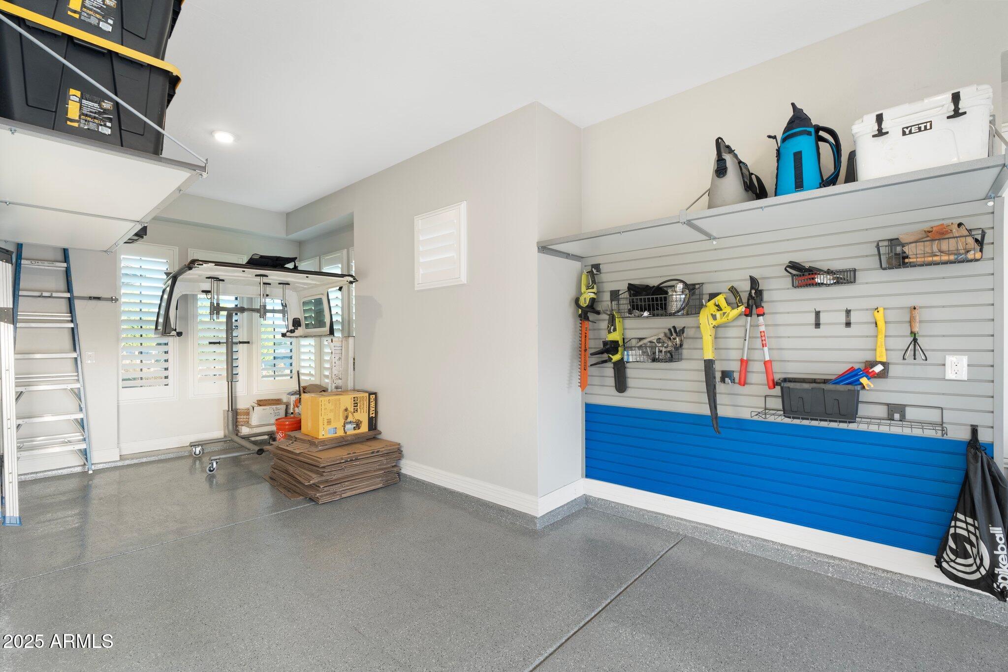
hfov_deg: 96.7
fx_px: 448
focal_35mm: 16
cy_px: 336
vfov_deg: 73.7
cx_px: 504
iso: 1000
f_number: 8
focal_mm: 16
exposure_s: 1/8
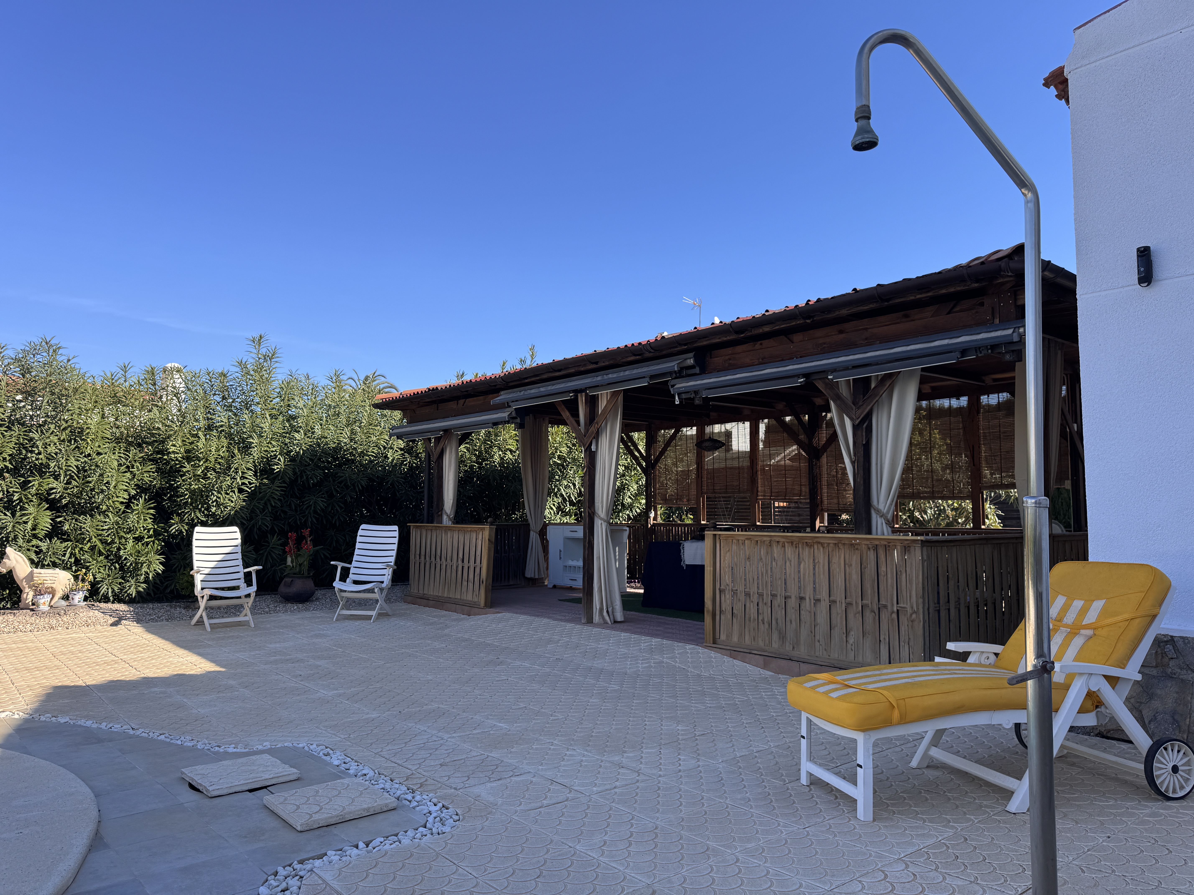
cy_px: 448
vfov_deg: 56.8
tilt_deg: +4.9
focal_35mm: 24
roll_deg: +0.2
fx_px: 828
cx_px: 597
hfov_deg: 71.6
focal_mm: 6.76
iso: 80
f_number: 1.78
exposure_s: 1/2415
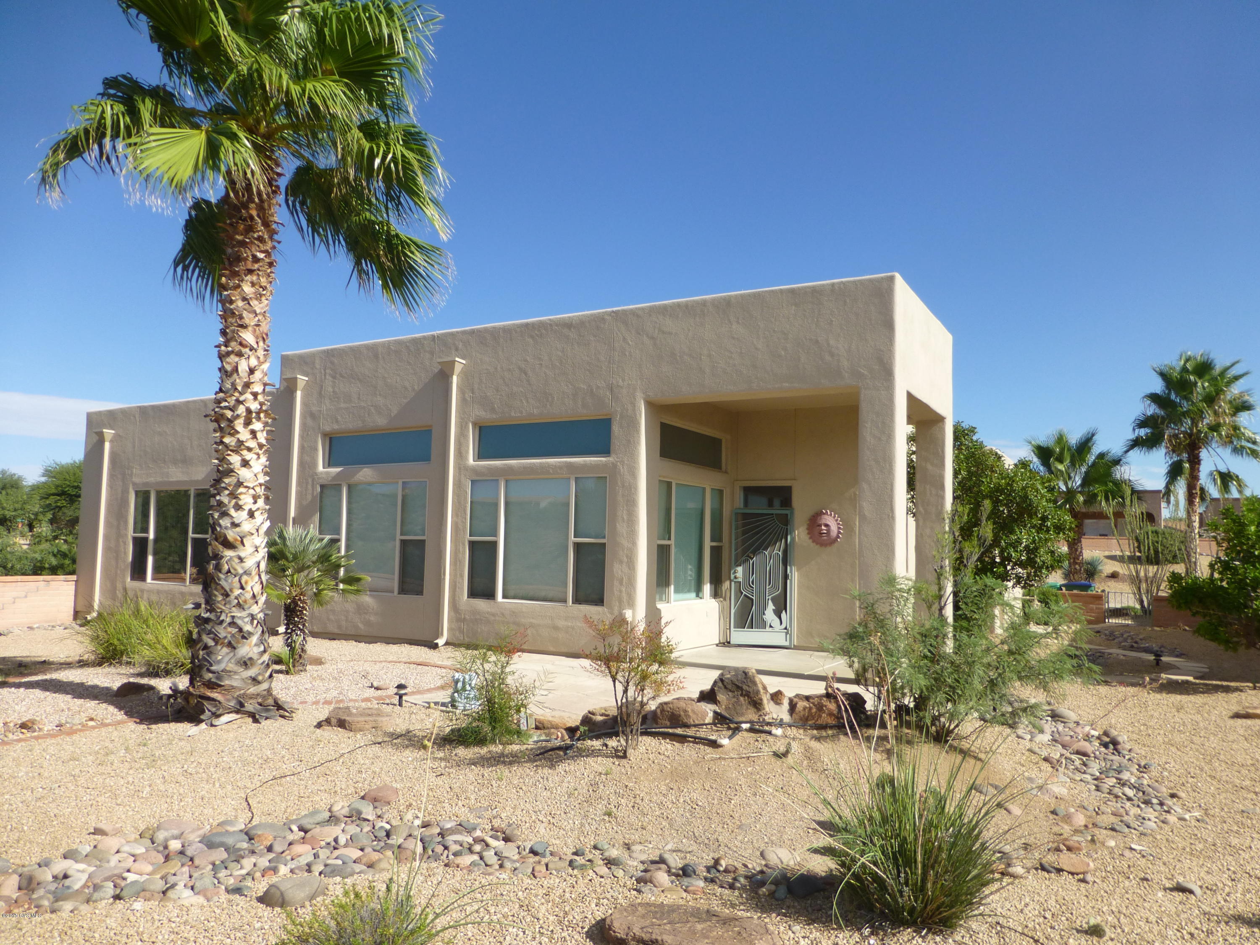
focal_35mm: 24
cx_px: 630
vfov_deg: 56.8
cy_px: 472
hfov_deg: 71.6
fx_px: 874
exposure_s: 1/1300
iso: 100
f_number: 3.3
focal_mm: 4.3
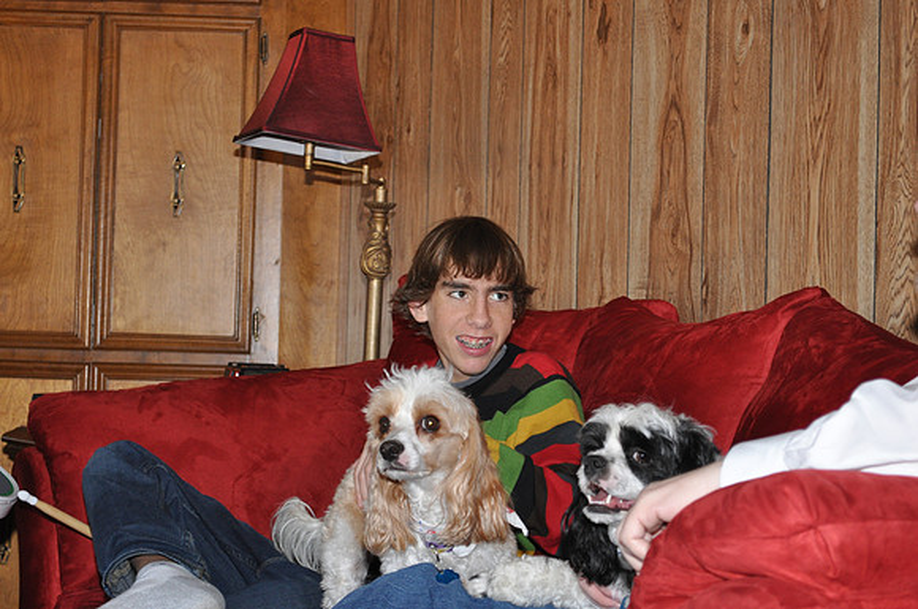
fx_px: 2101
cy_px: 304
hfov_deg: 24.6
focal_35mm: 82
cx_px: 459
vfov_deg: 16.5
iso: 800
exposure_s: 1/60
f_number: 5.6
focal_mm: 55
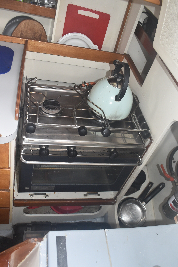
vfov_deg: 61.9
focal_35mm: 30
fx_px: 222
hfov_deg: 43.7
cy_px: 134
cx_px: 89
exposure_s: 1/100
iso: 800
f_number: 5
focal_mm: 20
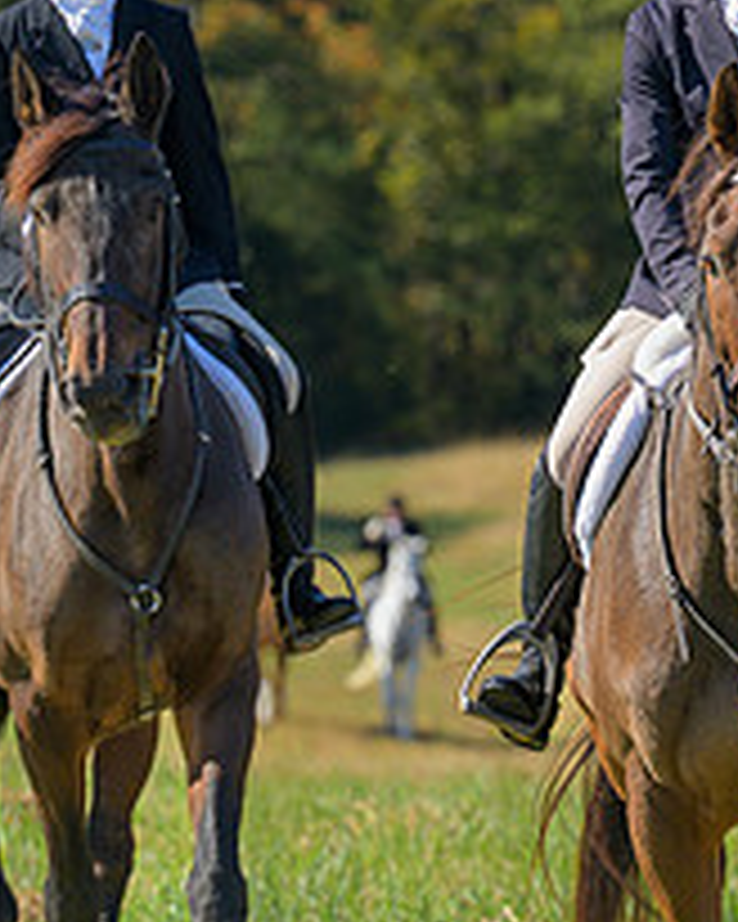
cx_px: 951
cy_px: 396
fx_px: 10976
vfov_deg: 4.8
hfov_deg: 3.8
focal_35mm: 402
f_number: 4
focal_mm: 130
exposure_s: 1/640
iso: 200
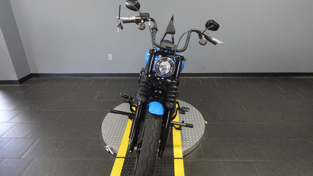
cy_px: 81
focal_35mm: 22
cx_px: 161
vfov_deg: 51.4
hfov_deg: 81.2
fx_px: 183
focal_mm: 7.6
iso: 640
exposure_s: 1/80
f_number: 2
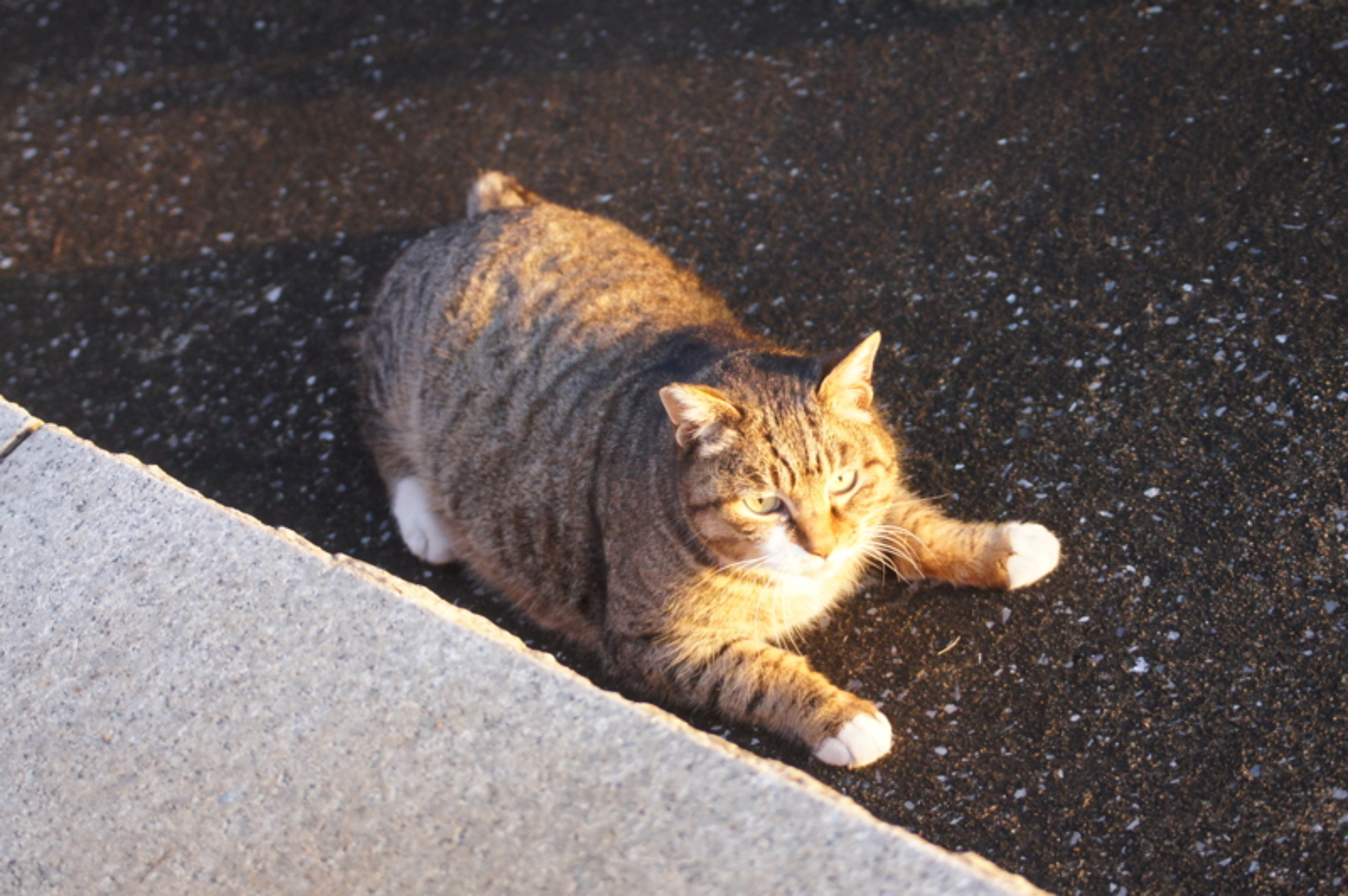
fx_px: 3928
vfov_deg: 13.0
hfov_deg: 19.5
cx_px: 674
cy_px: 448
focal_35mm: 105
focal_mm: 70
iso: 1600
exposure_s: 1/320
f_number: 4.5
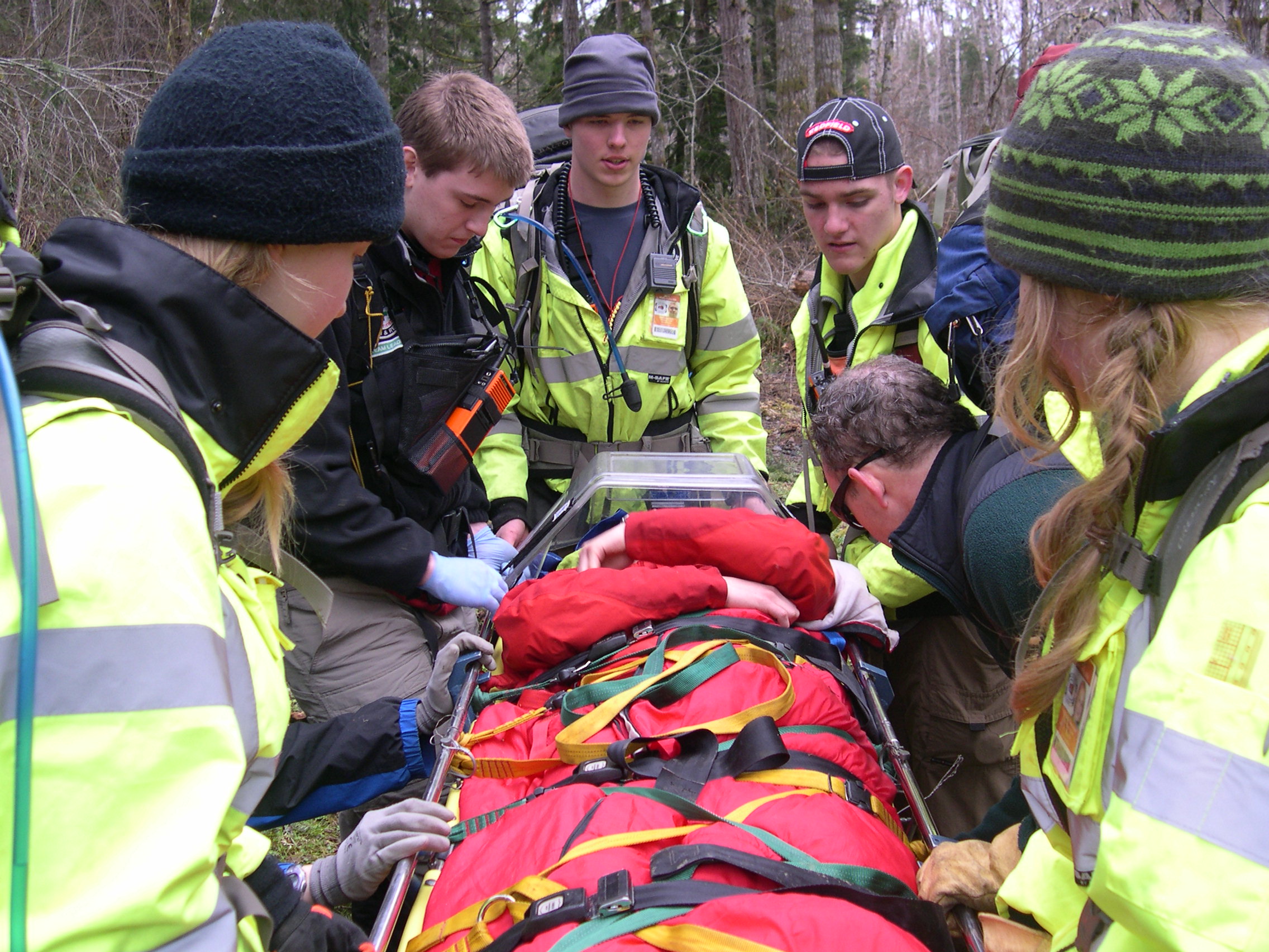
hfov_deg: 49.0
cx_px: 634
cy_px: 476
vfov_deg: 37.7
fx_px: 1393
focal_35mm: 38
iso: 100
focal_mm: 8
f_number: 2.8
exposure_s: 1/59.3
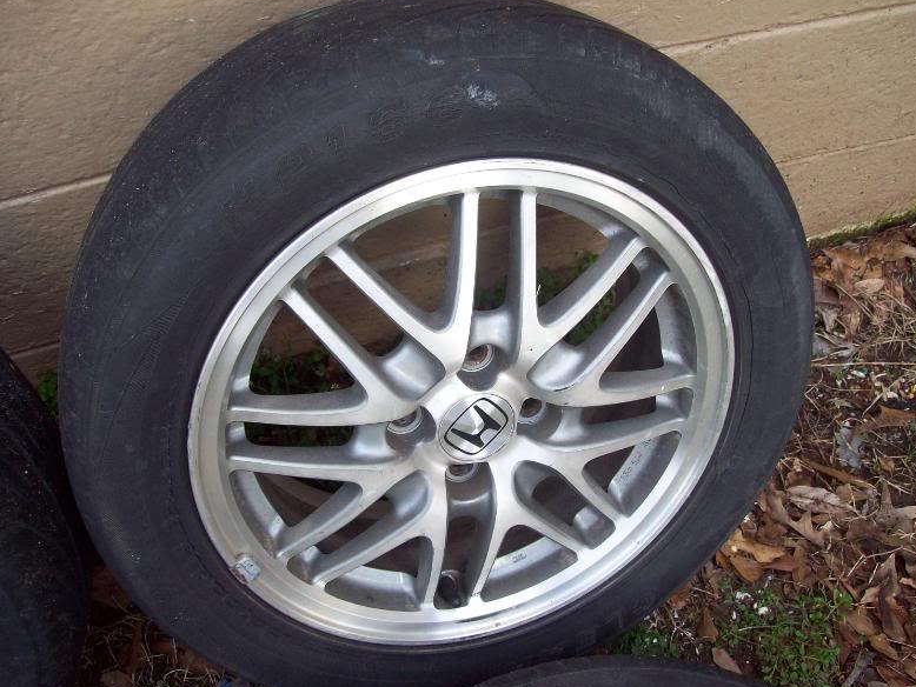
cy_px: 339
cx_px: 452
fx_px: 979
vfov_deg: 38.7
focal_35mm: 37
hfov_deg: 50.1
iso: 80
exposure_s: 1/64
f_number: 2.7
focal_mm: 6
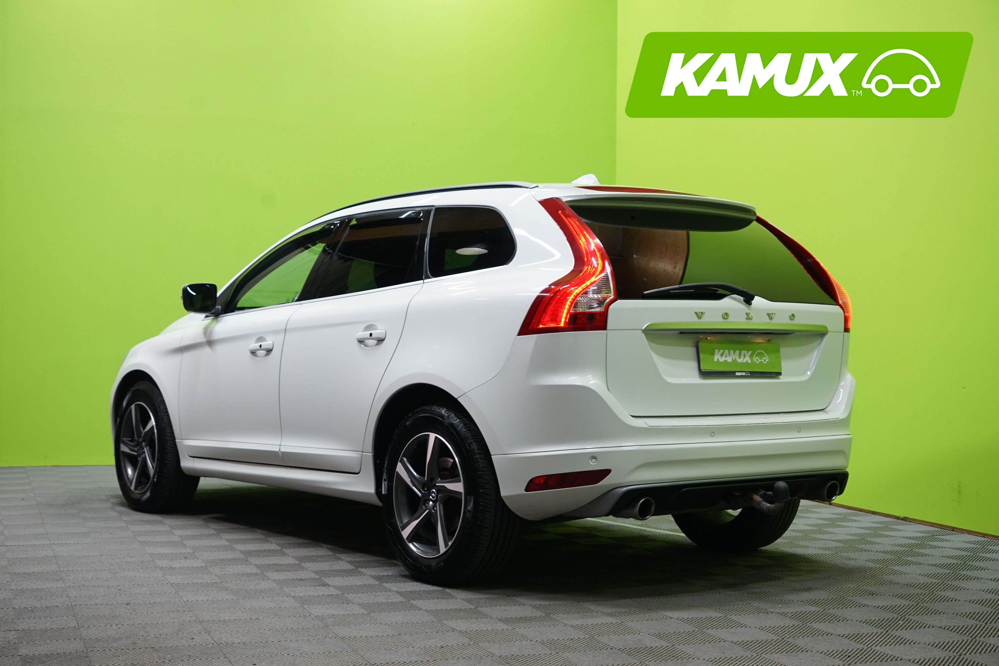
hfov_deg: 38.2
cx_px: 500
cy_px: 333
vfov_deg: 26.0
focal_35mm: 52
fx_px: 1443
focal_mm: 52
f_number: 5.6
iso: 800
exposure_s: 1/25
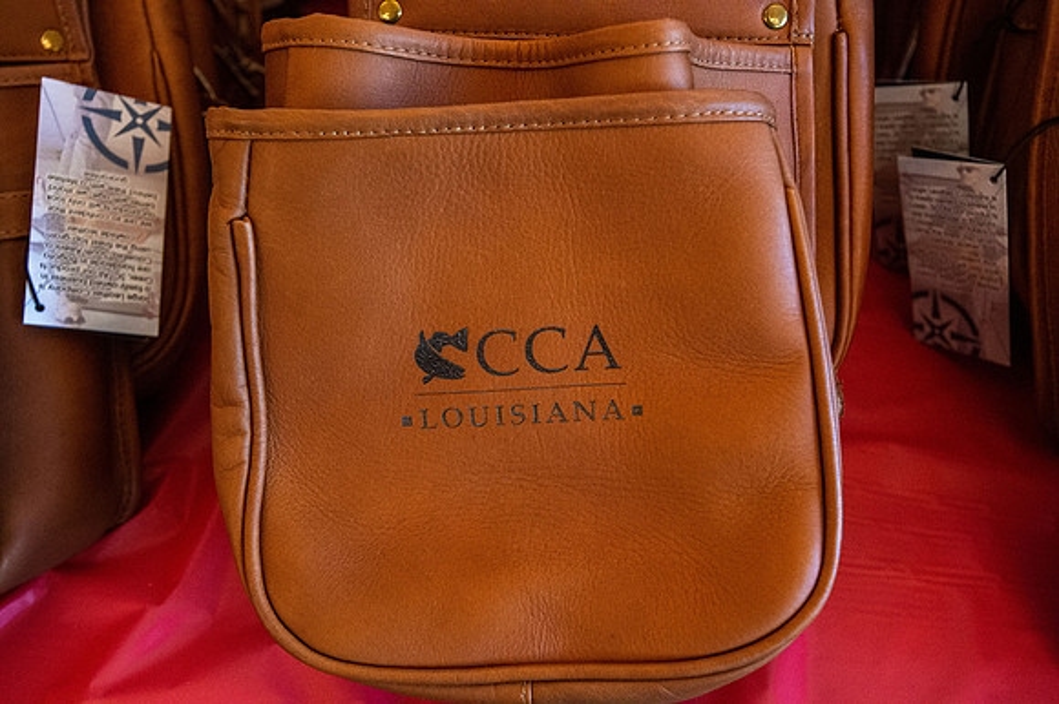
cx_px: 530
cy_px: 352
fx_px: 941
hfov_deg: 58.7
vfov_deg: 41.1
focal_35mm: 32
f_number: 5.6
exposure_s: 1/125
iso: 16000
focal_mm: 32
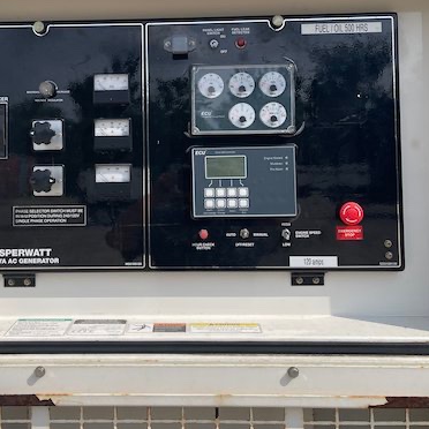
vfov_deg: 43.4
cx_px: 165
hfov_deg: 43.6
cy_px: 156
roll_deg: -1.5
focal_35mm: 38
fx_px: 533
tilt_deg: +1.5
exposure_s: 1/4717
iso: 32
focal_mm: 5.1
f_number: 1.6
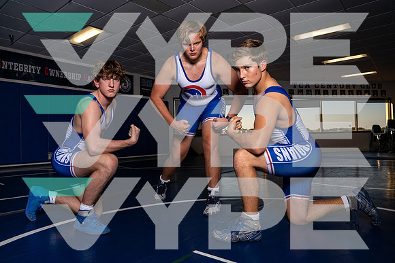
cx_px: 198
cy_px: 132
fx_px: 263
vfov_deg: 53.2
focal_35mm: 24
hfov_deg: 73.7
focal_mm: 24
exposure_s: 1/250
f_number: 8
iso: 200
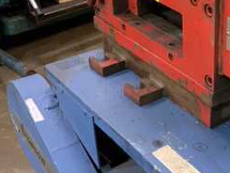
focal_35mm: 71
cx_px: 272
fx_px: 472
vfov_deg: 20.4
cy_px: 27
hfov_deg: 24.9
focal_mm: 3
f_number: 1.8
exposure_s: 1/60
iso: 200
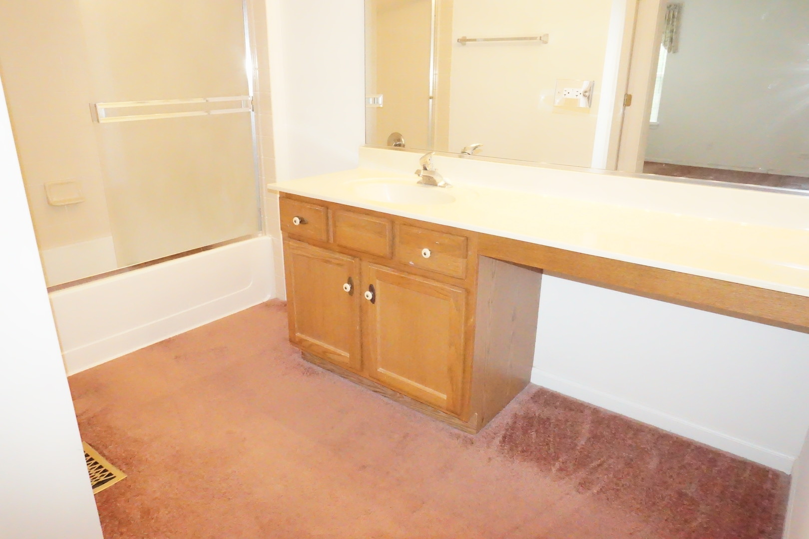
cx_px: 404
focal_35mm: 24
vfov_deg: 53.1
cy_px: 270
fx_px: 539
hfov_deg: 73.7
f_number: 13
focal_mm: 16
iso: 25600
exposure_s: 1/100
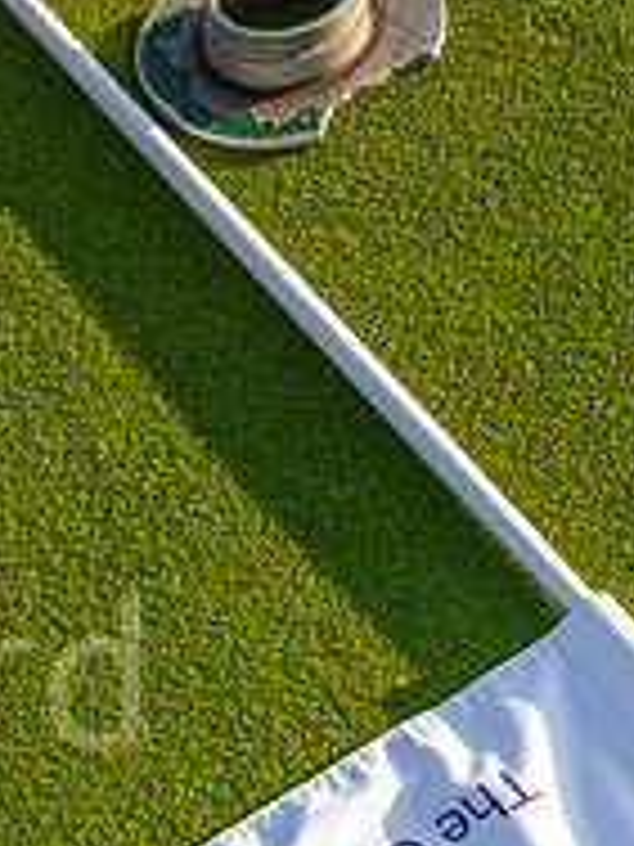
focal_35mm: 104
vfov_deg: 18.7
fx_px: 2540
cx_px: -427
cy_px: 716
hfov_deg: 13.1
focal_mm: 35
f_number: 5.6
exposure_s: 1/160
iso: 125
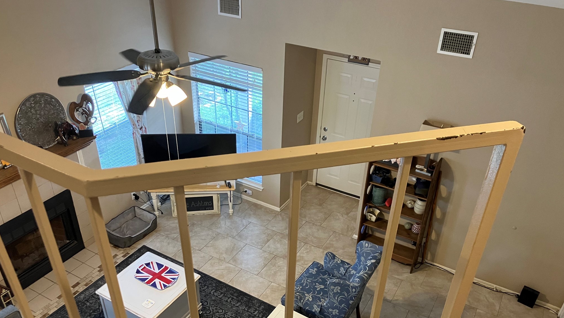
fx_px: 464
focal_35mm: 31
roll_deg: -0.8
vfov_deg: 37.5
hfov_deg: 62.6
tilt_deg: -34.5
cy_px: 204
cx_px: 285
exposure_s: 1/40
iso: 250
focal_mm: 3.99
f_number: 1.8
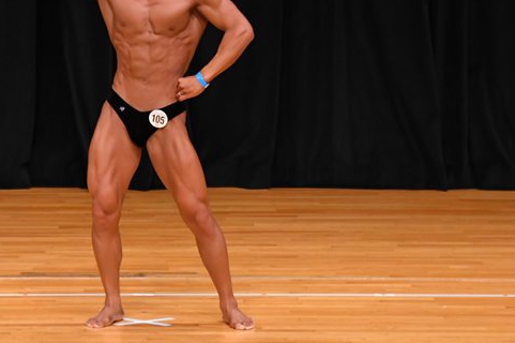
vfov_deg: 3.5
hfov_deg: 5.3
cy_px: 100
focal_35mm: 387
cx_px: 152
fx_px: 5532
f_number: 5.6
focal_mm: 160
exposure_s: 1/400
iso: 3200
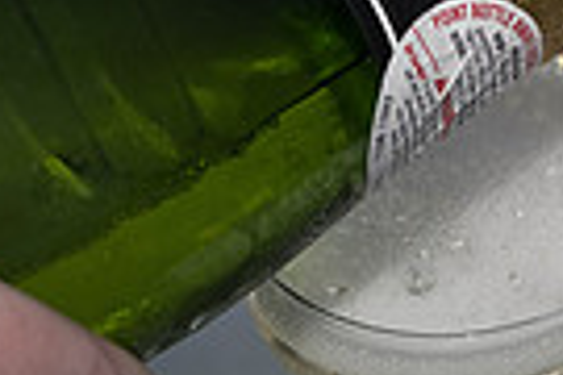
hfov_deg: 7.7
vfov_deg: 5.2
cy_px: -410
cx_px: 1113
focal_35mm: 258
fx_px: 4035
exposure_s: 1/4000
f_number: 5
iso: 160
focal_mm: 60
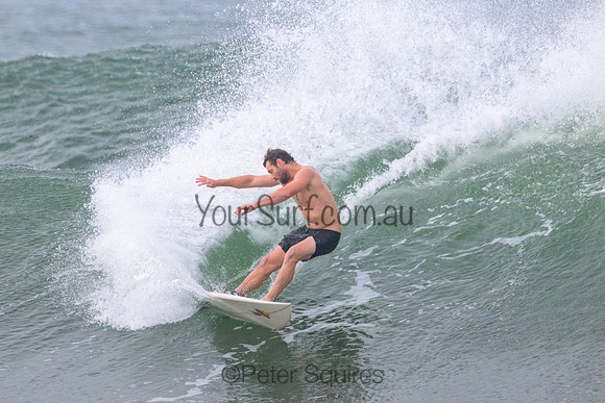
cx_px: 294
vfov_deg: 1.3
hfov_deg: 2.0
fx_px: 17462
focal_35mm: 1039
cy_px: 141
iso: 2800
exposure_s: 1/3200
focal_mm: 800
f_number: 11
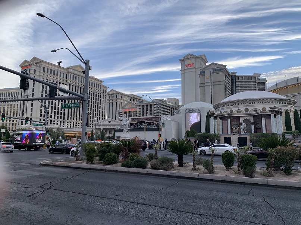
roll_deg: -1.7
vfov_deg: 53.1
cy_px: 112
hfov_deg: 67.3
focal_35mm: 26
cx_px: 150
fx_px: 226
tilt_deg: +10.2
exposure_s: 1/483
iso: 25
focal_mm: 4.25
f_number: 1.8
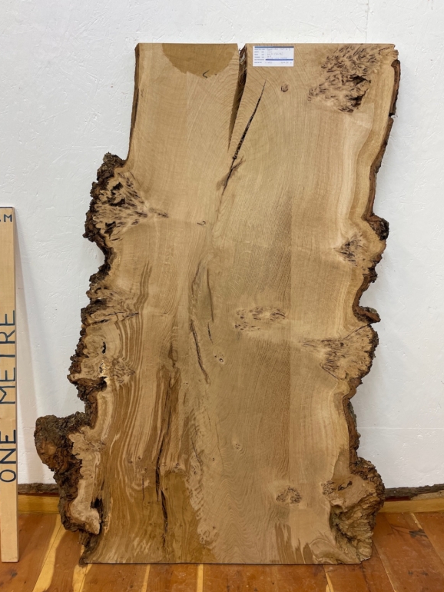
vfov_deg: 65.3
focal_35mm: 27
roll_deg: -0.9
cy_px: 286
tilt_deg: -13.0
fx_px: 461
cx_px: 214
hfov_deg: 51.4
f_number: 1.6
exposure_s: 1/100
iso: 100
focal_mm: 4.2
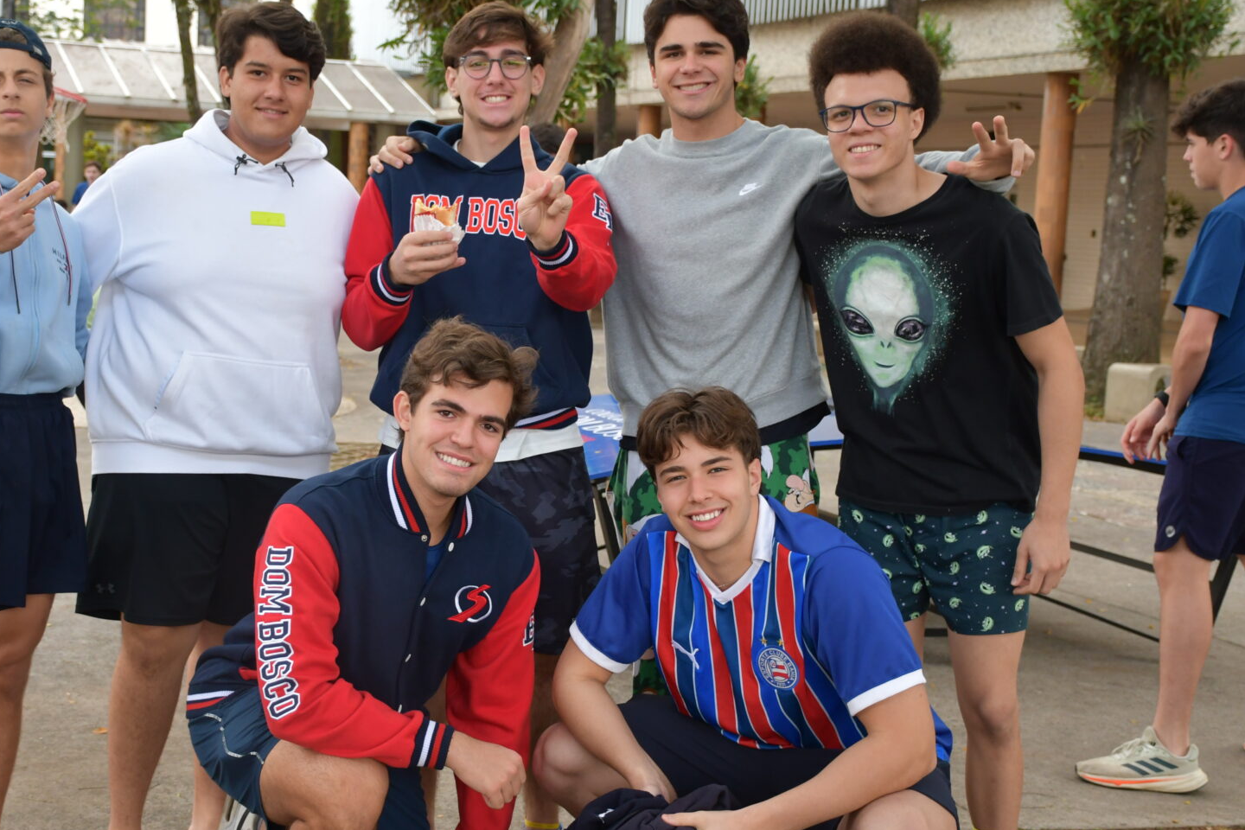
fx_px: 2075
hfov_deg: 33.3
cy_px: 439
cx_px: 513
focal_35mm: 60
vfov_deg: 22.6
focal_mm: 30
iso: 720
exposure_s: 1/250
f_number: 4
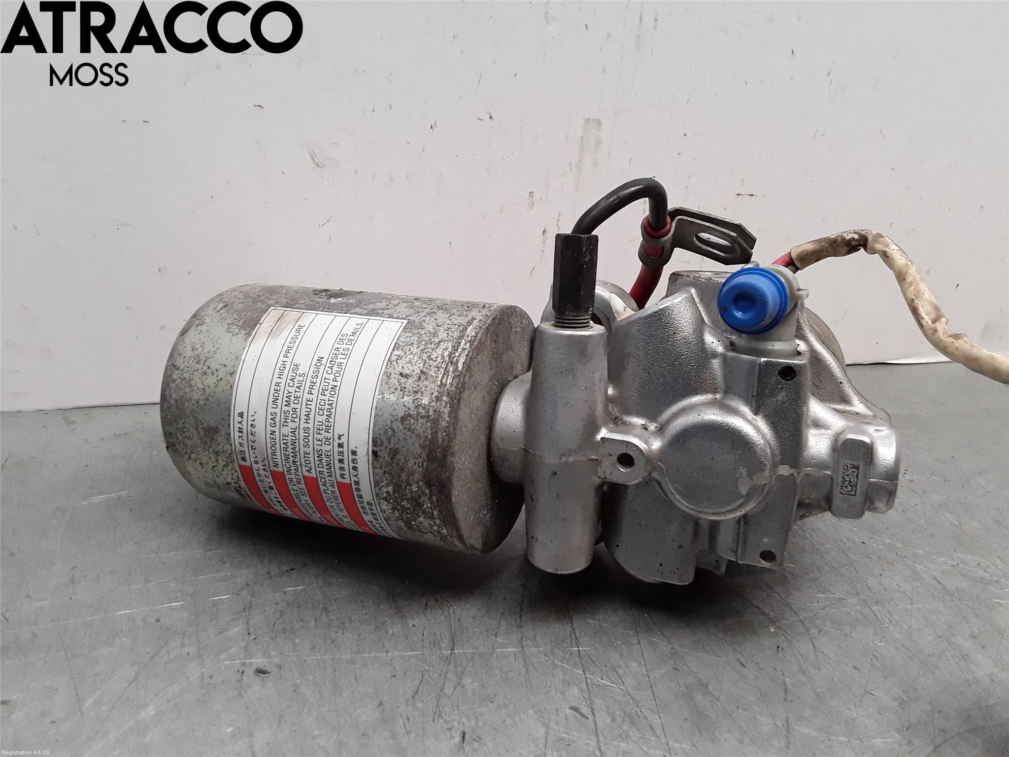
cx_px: 504
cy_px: 378
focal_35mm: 28
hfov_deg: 63.4
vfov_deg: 49.7
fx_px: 816
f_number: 1.9
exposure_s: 1/100
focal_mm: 2.91
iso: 64
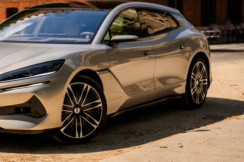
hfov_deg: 18.5
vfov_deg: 12.5
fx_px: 738
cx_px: 33
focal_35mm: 109
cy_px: 65
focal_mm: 63
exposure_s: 1/4000
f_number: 2.5
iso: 100
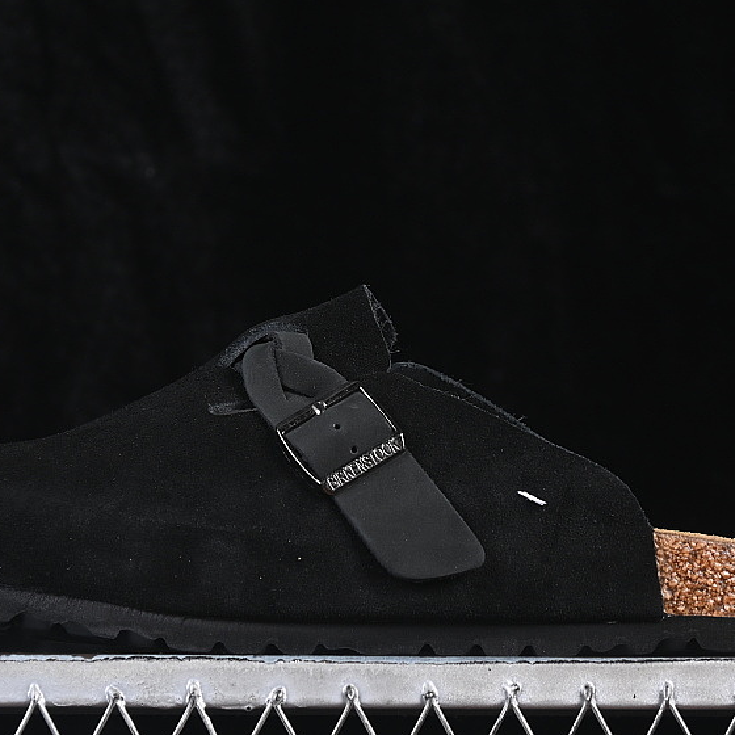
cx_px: 333
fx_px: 2955
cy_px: 362
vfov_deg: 14.2
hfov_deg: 14.2
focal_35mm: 123
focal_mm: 50
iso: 160
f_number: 6.3
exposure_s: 1/60
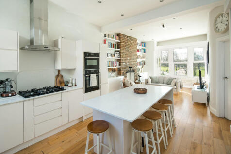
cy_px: 77
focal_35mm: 17
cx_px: 116
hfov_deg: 93.3
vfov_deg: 70.4
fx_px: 109
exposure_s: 1/30
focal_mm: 17
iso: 250
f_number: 8
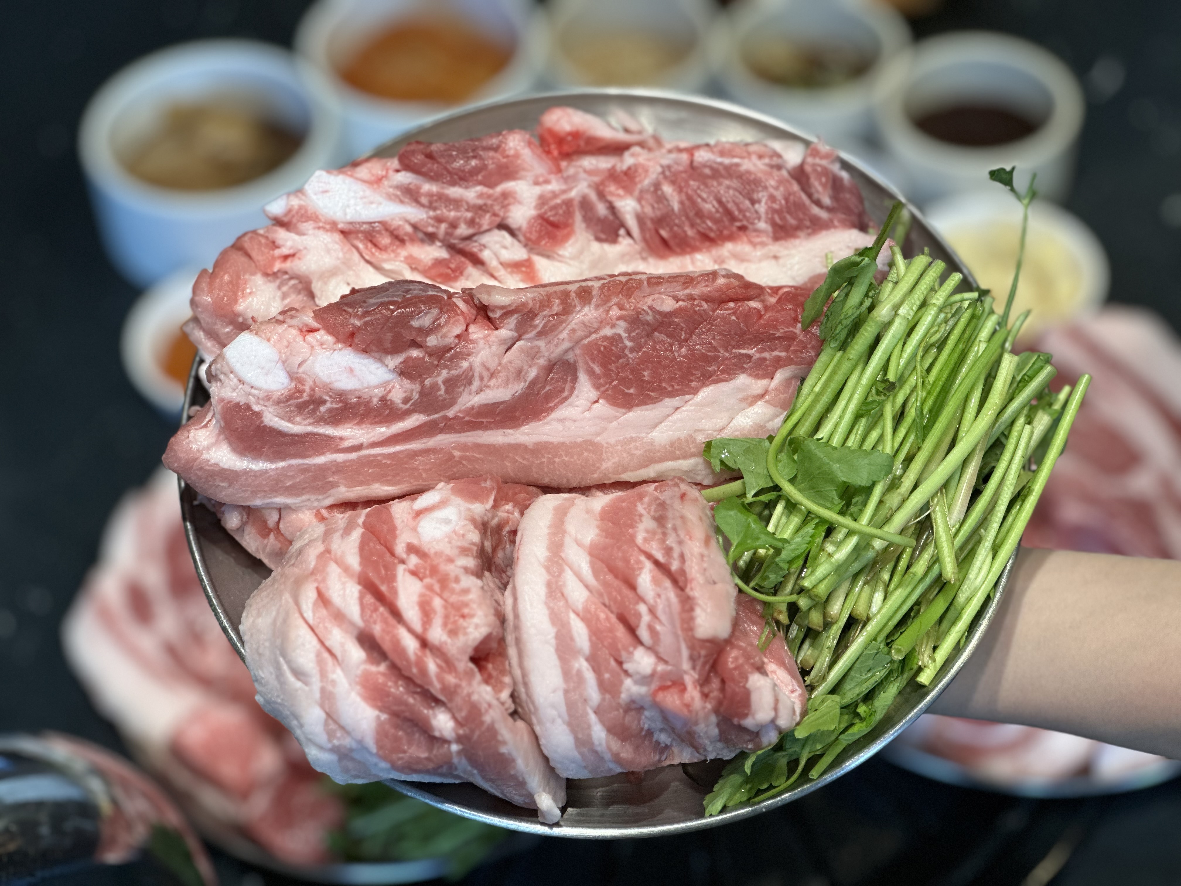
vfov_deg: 19.1
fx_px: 2627
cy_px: 443
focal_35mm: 77
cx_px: 590
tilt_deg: -46.7
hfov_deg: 25.3
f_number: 2.8
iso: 100
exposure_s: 1/120
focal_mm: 9
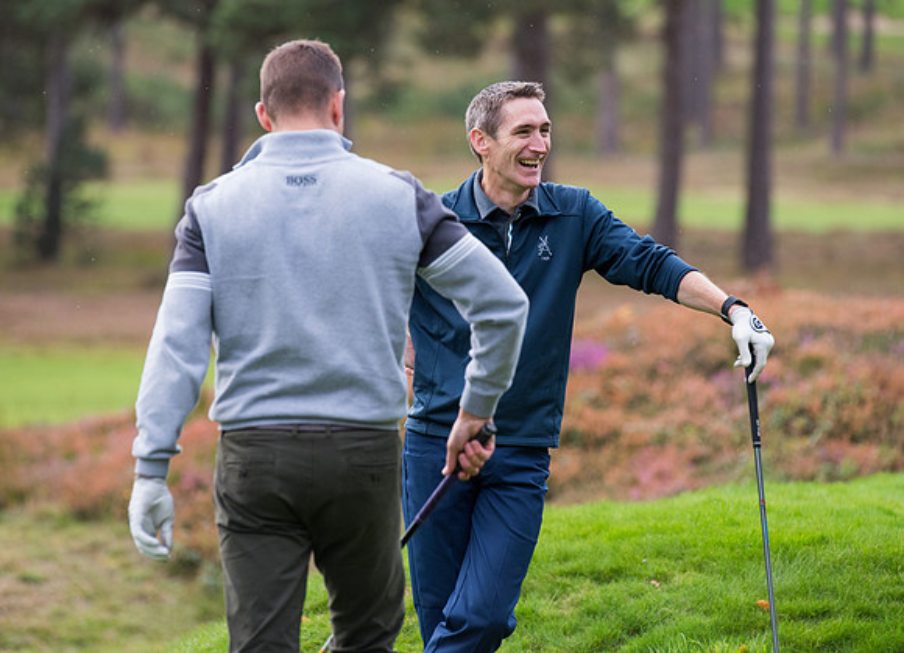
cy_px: 257
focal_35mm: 256
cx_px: 456
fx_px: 6593
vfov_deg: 5.7
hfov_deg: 7.8
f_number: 4
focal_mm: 200
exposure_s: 1/1250
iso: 1000
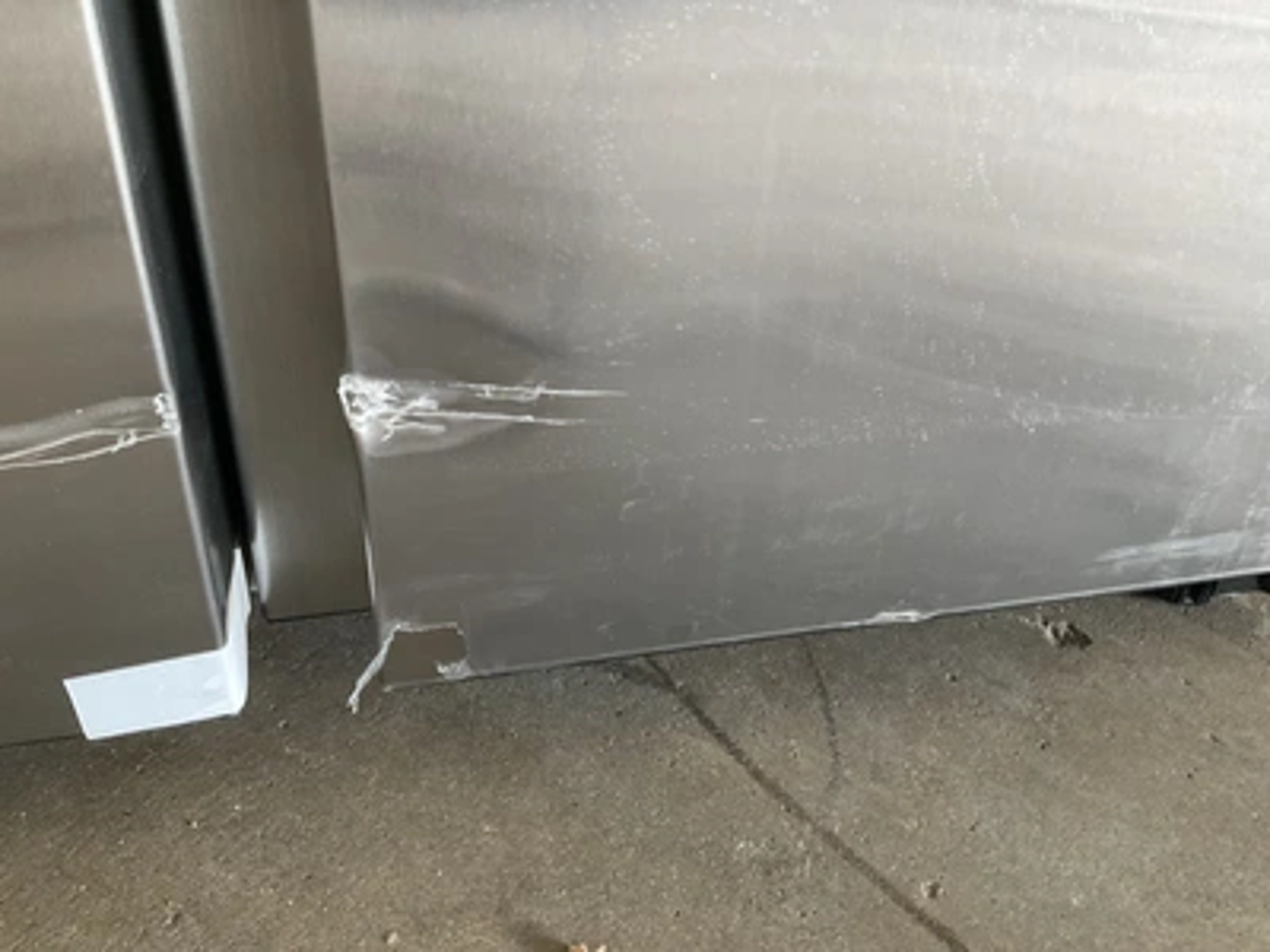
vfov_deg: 48.2
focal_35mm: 29
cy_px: 476
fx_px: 1064
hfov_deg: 61.7
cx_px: 635
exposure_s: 1/40
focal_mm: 3
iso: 250
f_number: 1.8
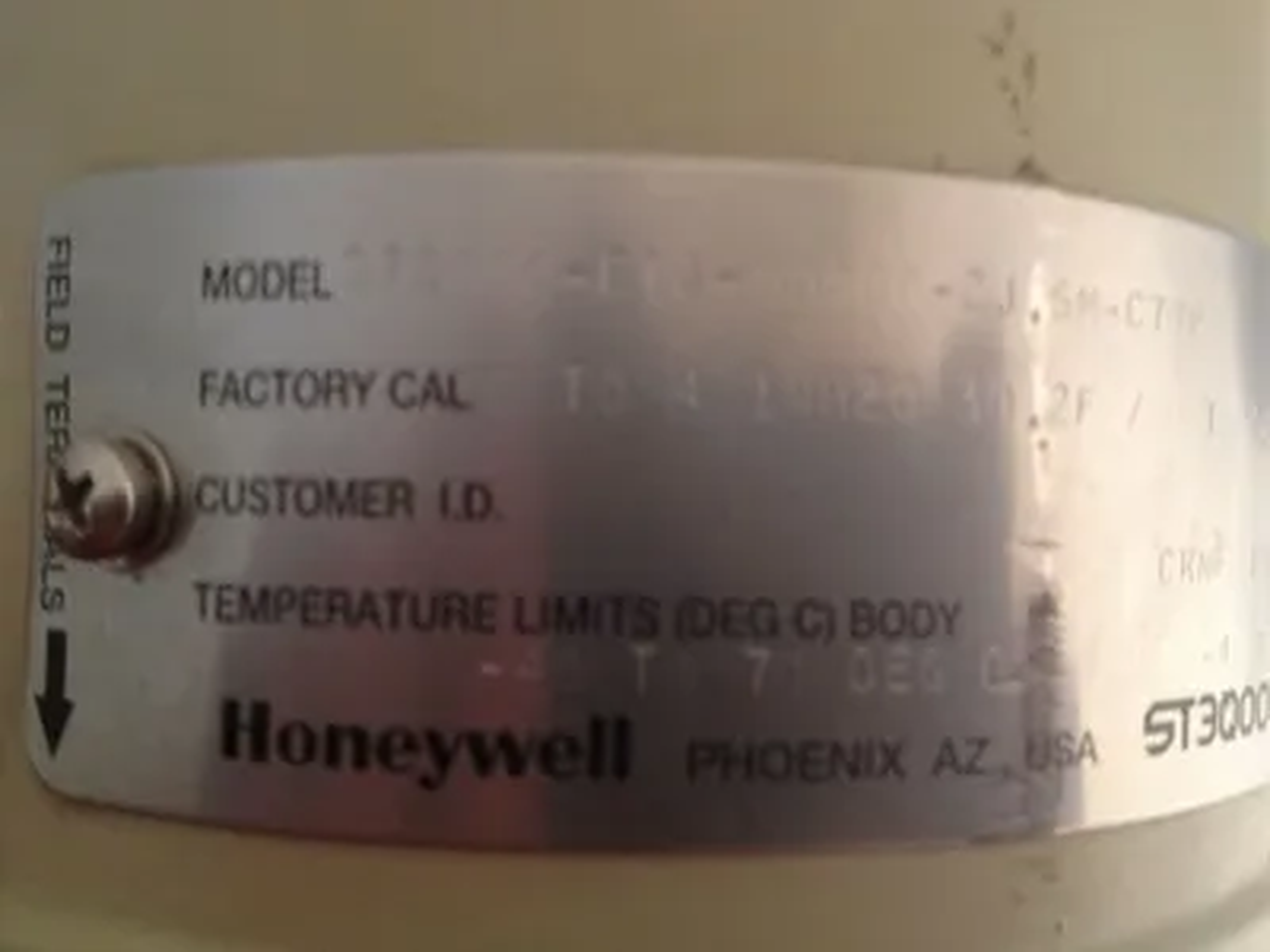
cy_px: 476
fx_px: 1284
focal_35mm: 35
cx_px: 635
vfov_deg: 40.7
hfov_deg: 52.6
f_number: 2.4
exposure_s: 1/20
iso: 125
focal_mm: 4.28
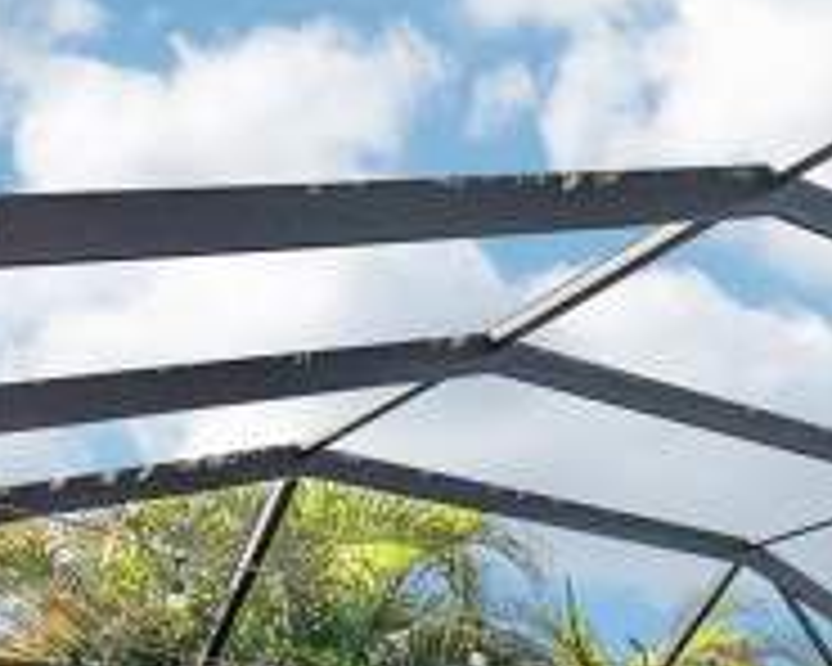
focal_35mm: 65
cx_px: 1776
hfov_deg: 17.4
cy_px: 1010
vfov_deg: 20.1
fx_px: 1601
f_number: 8
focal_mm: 16
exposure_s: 1/250
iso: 400
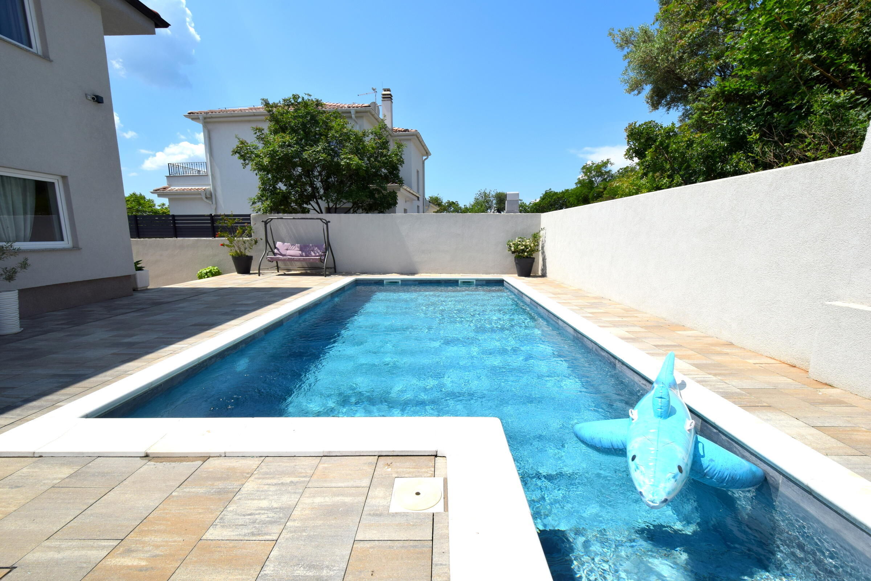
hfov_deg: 100.4
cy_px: 290
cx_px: 436
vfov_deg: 77.3
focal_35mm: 15
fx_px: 363
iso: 200
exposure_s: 1/500
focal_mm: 10
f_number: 11
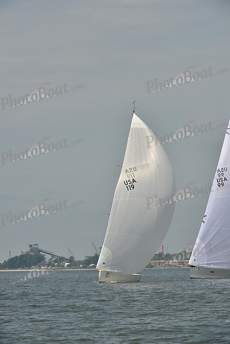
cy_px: 172
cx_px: 115
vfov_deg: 7.9
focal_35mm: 260
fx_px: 2490
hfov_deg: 5.3
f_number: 11
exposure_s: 1/800
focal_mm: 260
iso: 400
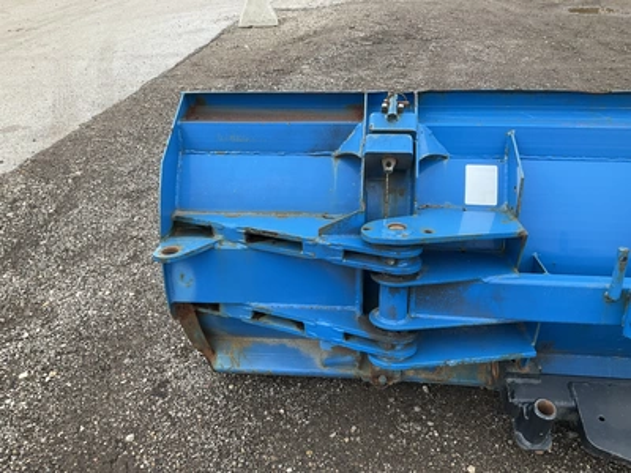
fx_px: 529
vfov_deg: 48.2
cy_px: 236
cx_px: 316
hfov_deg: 61.7
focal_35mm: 29
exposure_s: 1/122
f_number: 1.8
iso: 16
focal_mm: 3
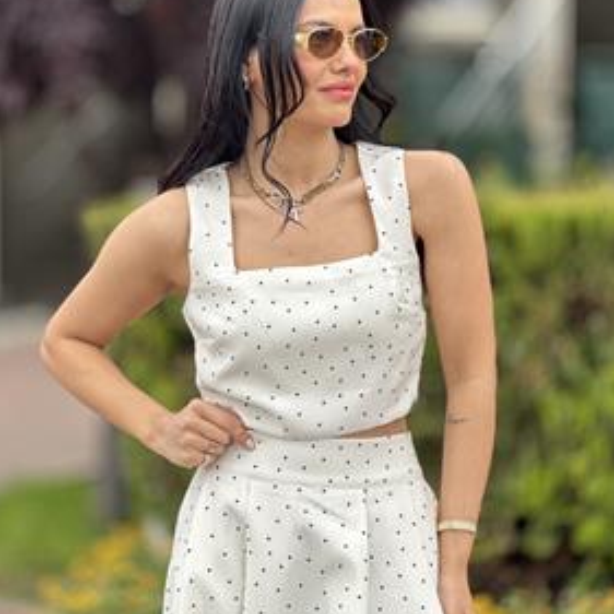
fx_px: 2007
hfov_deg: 17.4
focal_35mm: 100
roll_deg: +0.2
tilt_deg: -2.8
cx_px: 295
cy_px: 211
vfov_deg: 17.4
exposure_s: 1/148
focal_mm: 9
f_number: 2.8
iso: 20
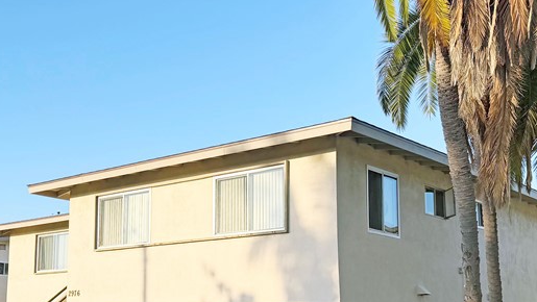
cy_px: 213
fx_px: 741
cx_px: 171
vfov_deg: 22.9
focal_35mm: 52
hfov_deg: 39.3
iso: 80
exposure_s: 1/2801
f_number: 1.78
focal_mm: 6.76
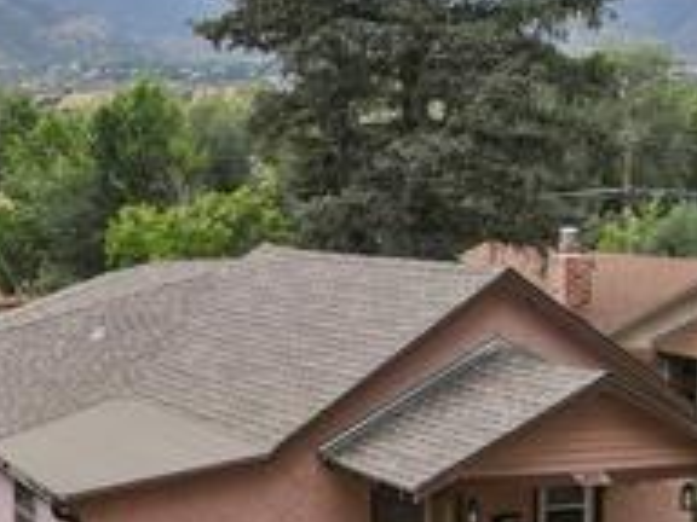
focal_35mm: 80
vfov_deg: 18.4
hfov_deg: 23.8
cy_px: 270
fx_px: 1611
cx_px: 76
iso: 110
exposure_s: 1/250
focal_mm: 4.5
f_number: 2.8
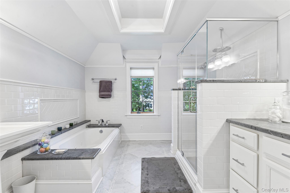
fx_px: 129
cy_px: 96
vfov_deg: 73.7
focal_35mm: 16
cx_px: 145
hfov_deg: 96.7
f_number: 9
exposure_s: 1/10
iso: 250
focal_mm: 16
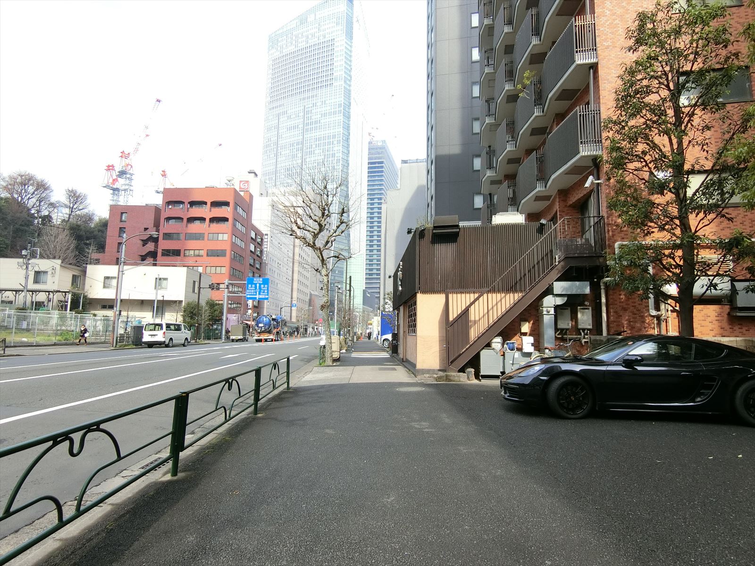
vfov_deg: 68.7
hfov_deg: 84.7
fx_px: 414
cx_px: 378
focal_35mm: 19
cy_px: 283
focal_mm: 4.06
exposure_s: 1/1000
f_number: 2.7
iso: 160
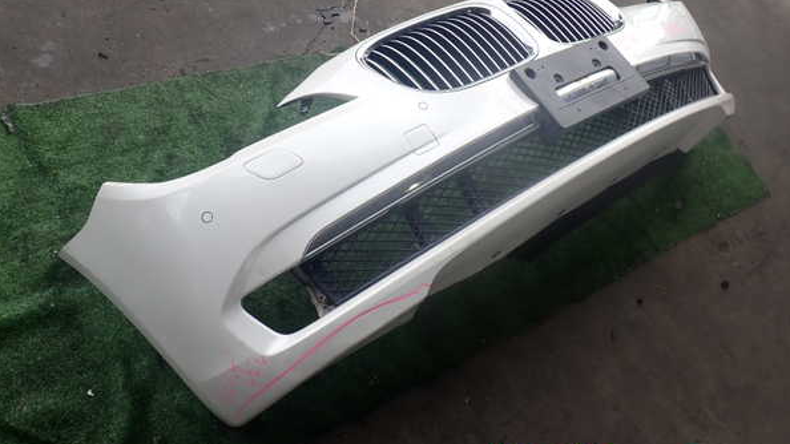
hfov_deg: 59.5
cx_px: 395
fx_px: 691
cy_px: 178
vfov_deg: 35.5
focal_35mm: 33
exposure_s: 1/320
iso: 100
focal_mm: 5.4
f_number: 3.2
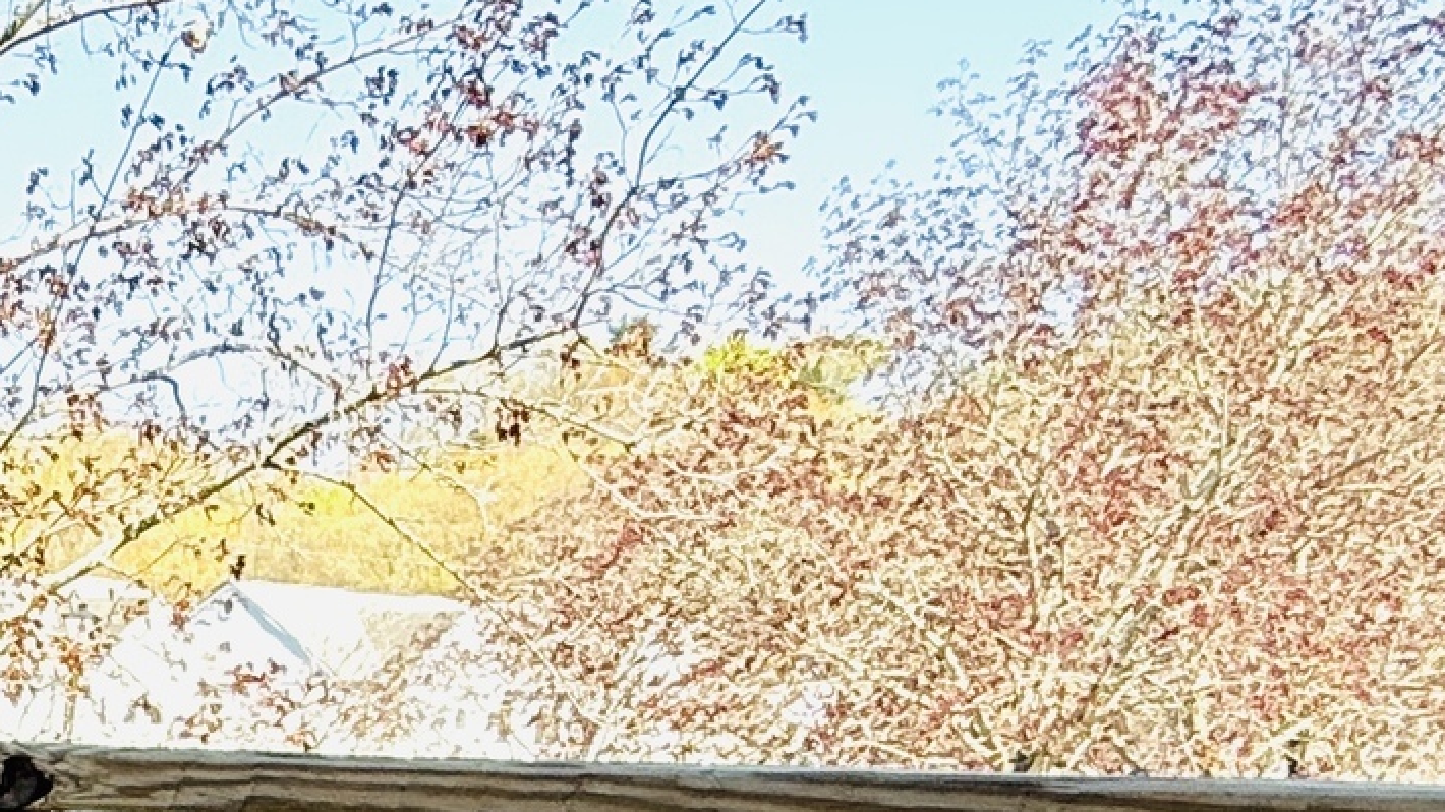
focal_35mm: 66
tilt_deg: -19.9
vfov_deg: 14.7
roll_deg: -2.3
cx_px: -574
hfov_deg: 25.8
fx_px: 2528
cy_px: 1665
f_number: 2.2
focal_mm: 2.22
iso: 64
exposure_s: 1/298
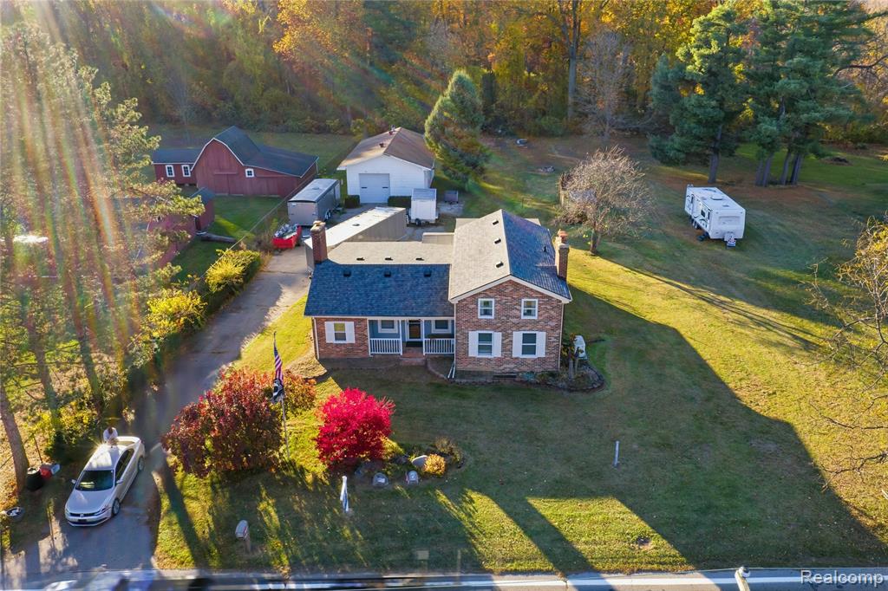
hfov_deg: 65.5
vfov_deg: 46.4
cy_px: 296
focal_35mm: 28
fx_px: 690
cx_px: 444
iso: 200
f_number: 7.1
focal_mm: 10.3
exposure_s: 1/160
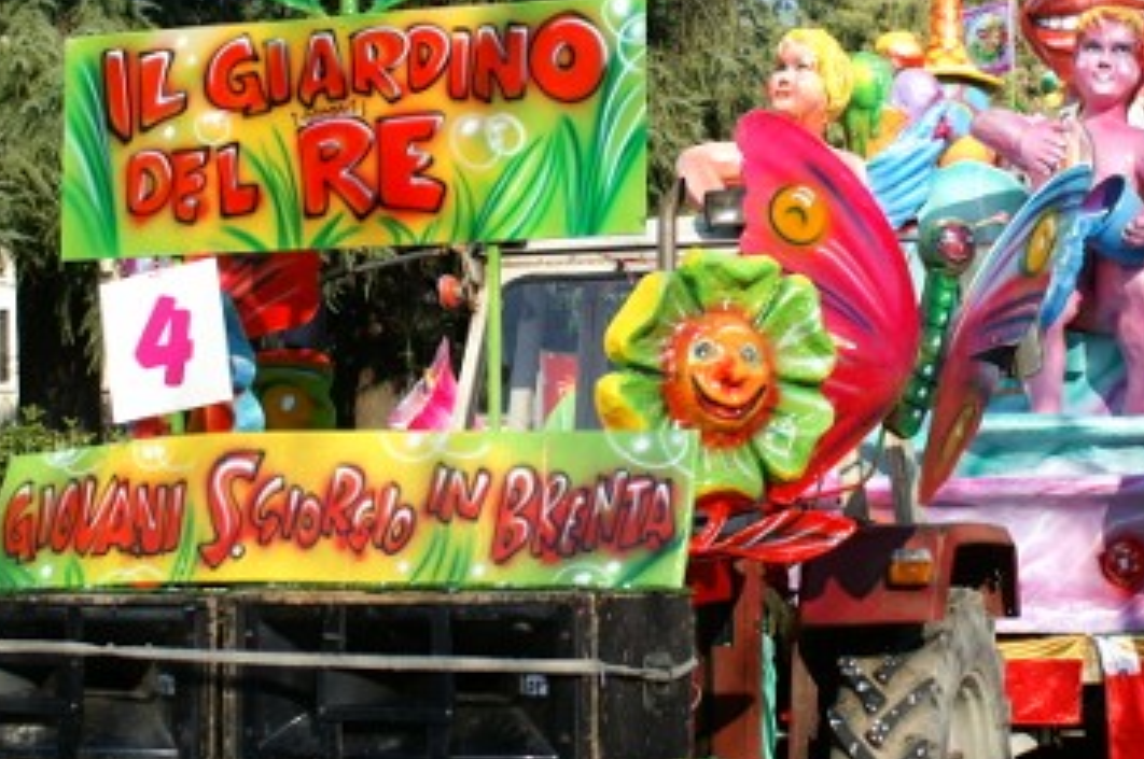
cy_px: 275
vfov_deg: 17.9
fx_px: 2412
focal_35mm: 76
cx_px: 627
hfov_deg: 26.7
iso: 200
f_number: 5.6
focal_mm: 28
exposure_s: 1/640
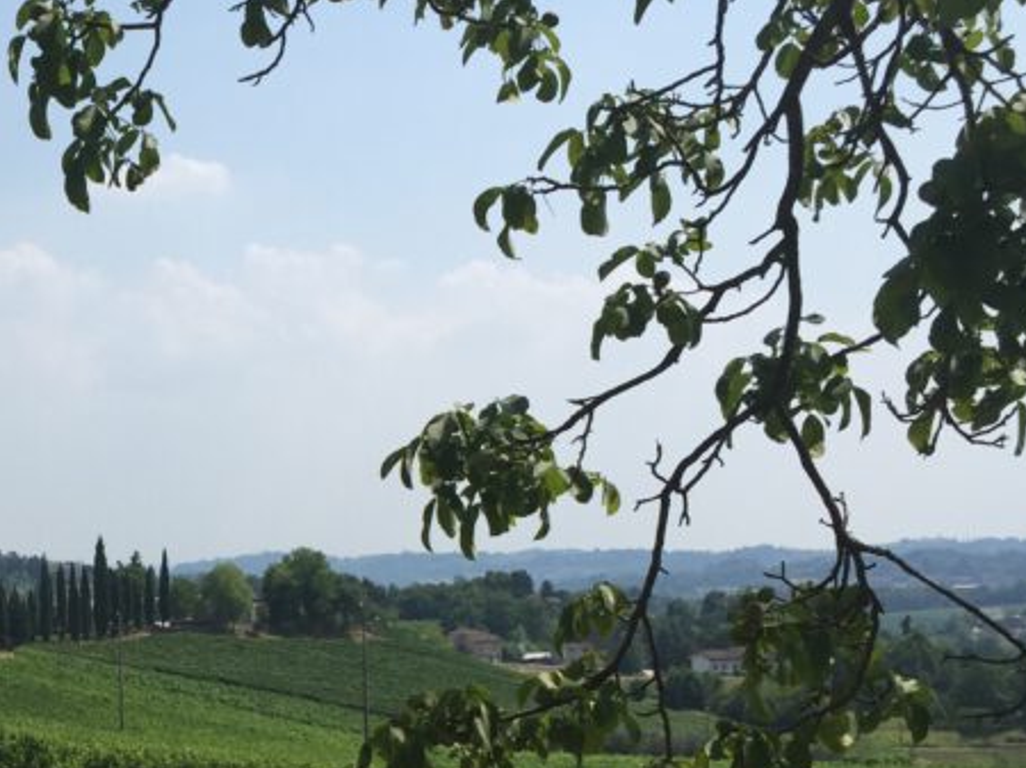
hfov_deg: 27.9
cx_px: 34
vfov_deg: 21.9
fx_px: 1955
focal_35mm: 66
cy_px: 615
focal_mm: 4.15
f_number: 2.2
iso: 32
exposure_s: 1/2825
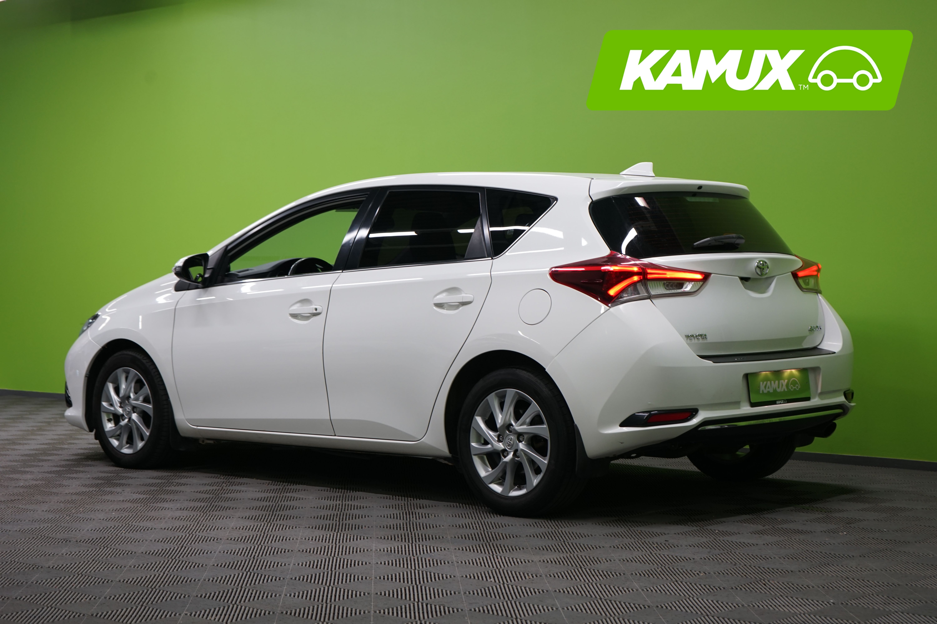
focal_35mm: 67
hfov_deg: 30.1
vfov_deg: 20.3
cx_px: 468
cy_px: 312
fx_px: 1744
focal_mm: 67
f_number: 5.6
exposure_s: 1/50
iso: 500
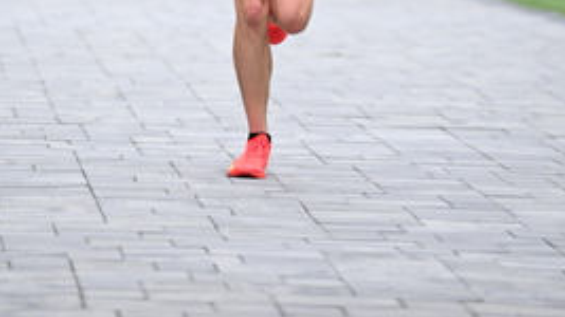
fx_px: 6470
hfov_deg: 5.0
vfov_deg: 2.8
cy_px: -218
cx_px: 230
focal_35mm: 432
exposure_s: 1/800
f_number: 2.8
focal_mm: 200
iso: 1600
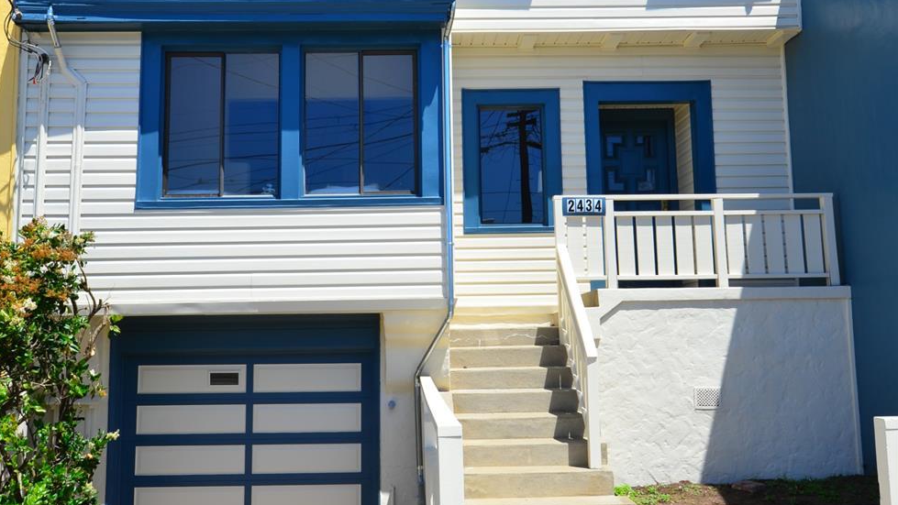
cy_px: 214
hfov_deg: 49.6
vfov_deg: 29.1
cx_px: 444
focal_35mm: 41
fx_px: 972
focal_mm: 17
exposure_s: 1/250
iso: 160
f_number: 9
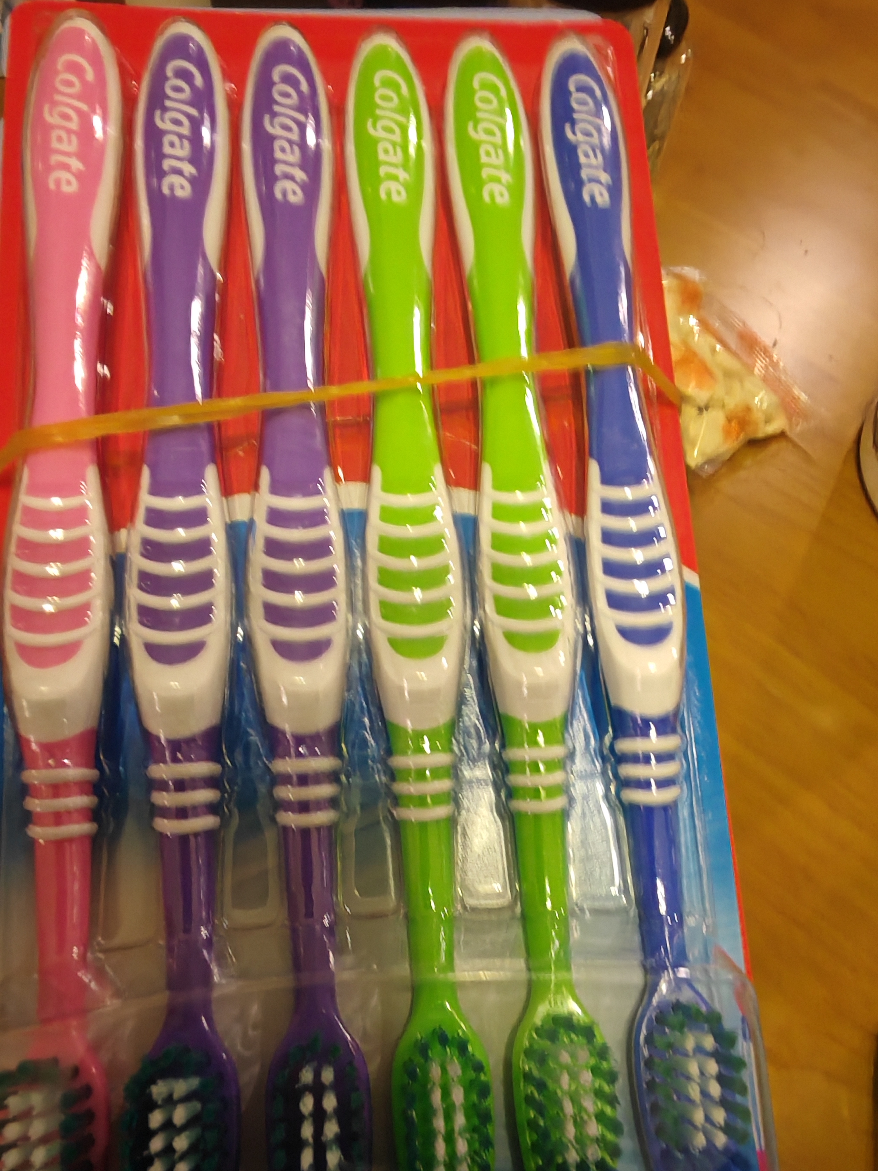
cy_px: 586
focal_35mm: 26
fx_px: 879
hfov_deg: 53.1
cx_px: 439
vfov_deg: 67.3
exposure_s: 1/17
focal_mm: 1.96
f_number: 2.2
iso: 400
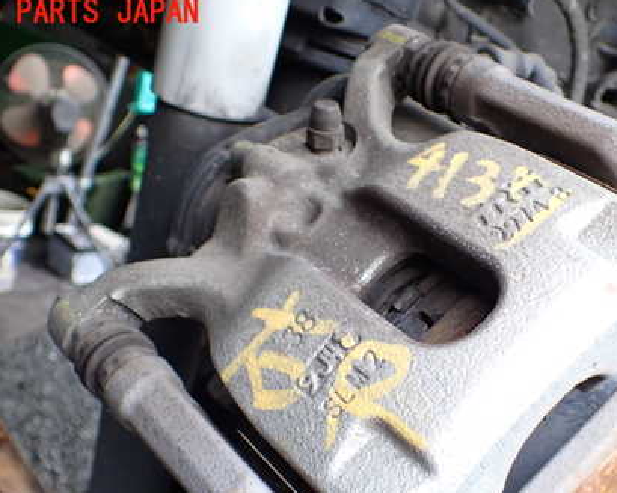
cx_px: 377
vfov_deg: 34.5
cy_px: 333
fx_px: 785
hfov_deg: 42.7
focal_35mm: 43
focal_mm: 5.4
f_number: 2.3
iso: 250
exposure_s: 1/125
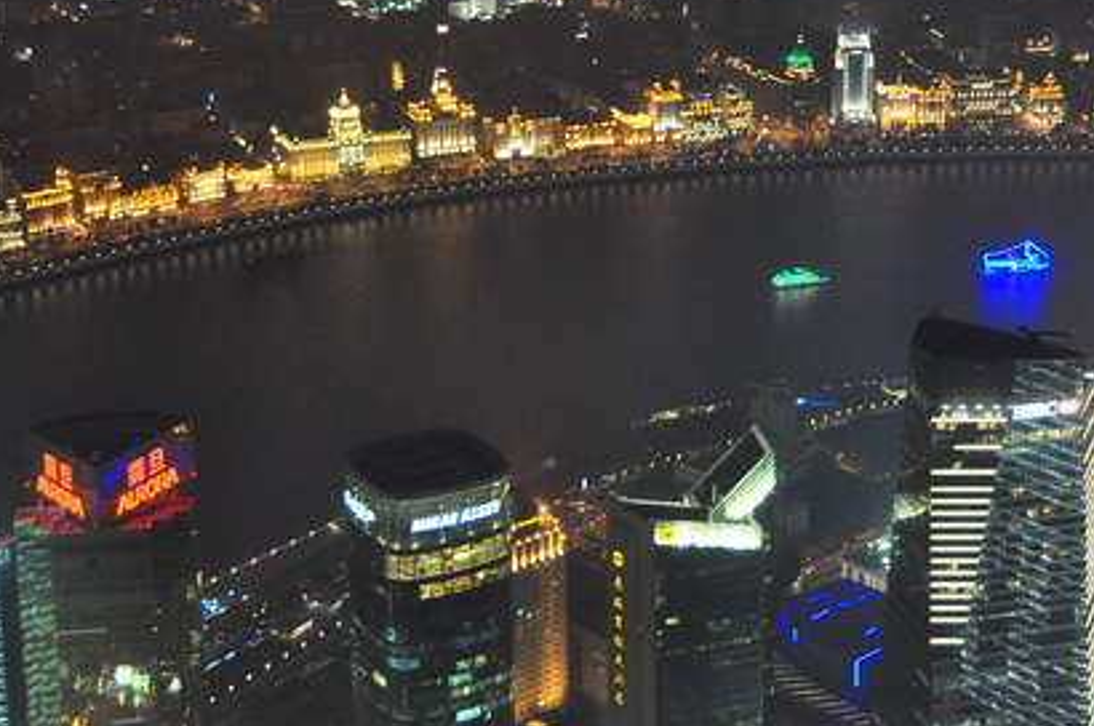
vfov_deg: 18.0
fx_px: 2276
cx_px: 670
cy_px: 186
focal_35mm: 75
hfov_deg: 27.0
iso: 2000
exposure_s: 1/15
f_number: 4.2
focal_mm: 32
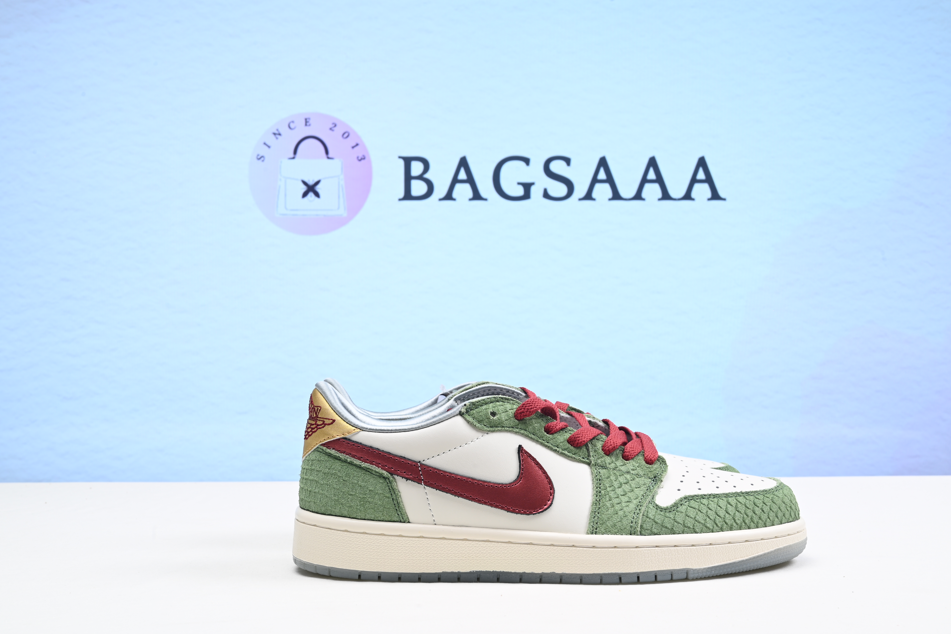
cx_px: 481
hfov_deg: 45.4
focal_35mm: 43
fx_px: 1136
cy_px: 320
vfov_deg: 31.2
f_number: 16
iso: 100
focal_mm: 42
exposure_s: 1/2
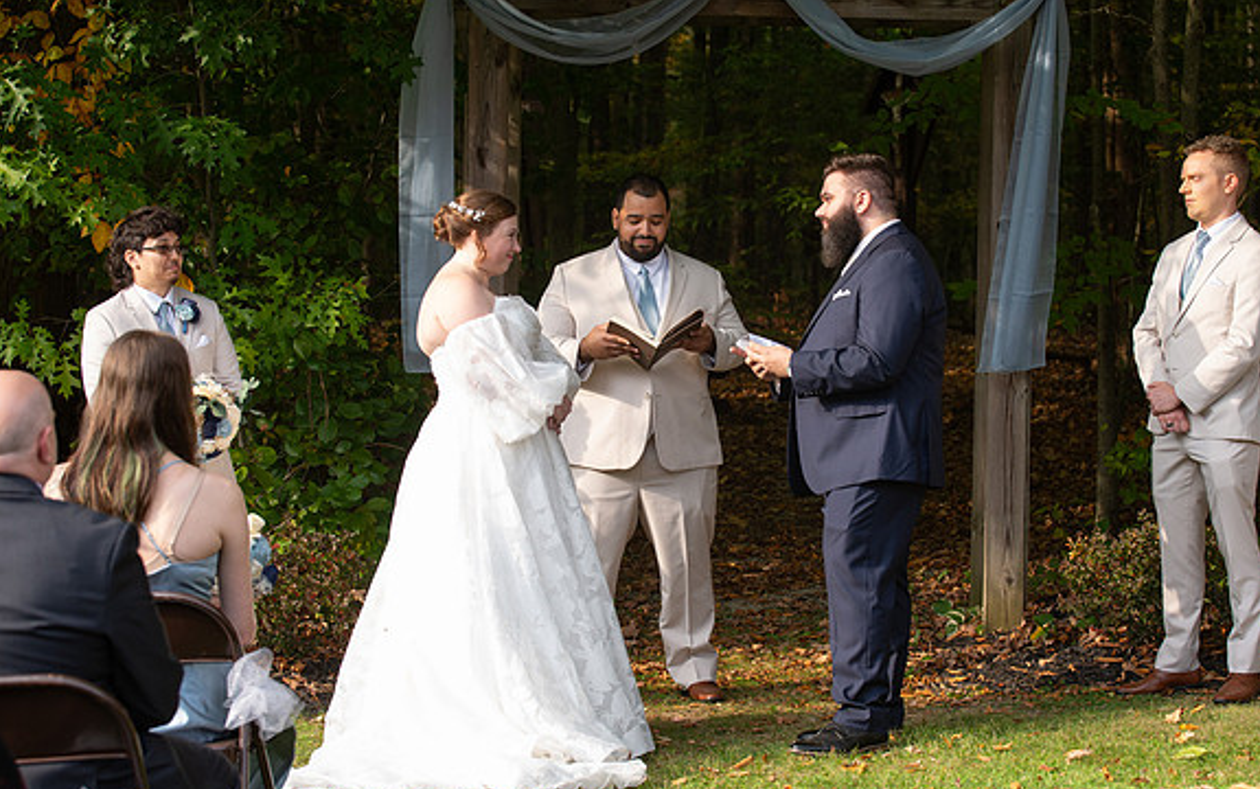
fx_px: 2920
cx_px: 671
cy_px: 392
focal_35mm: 85
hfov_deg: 24.3
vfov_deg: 15.4
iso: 640
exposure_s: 1/800
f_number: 4.5
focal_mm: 75
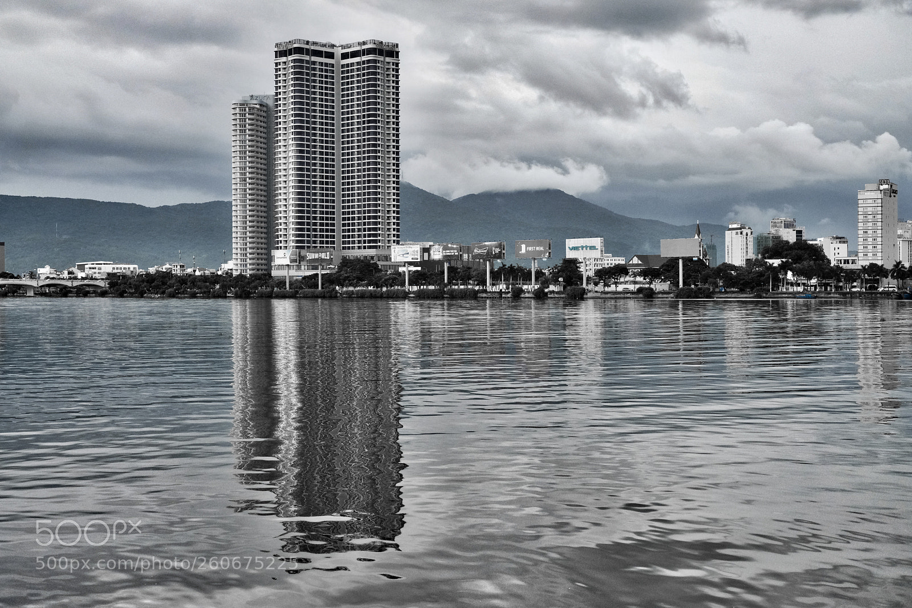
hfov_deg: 37.5
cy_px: 304
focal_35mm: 53
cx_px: 456
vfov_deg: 25.5
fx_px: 1342
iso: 1600
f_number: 5.6
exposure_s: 1/750
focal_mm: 35
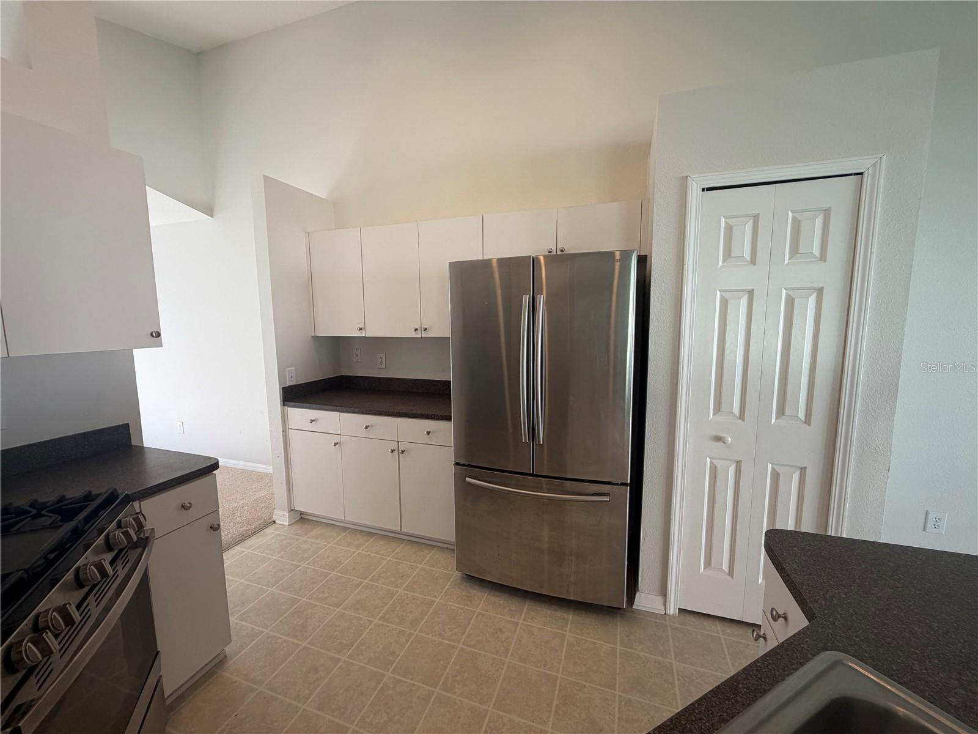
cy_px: 367
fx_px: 396
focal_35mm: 14
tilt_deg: -4.9
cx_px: 489
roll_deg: +0.4
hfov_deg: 102.1
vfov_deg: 85.7
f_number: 2.2
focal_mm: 2.22
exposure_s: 1/121
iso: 100
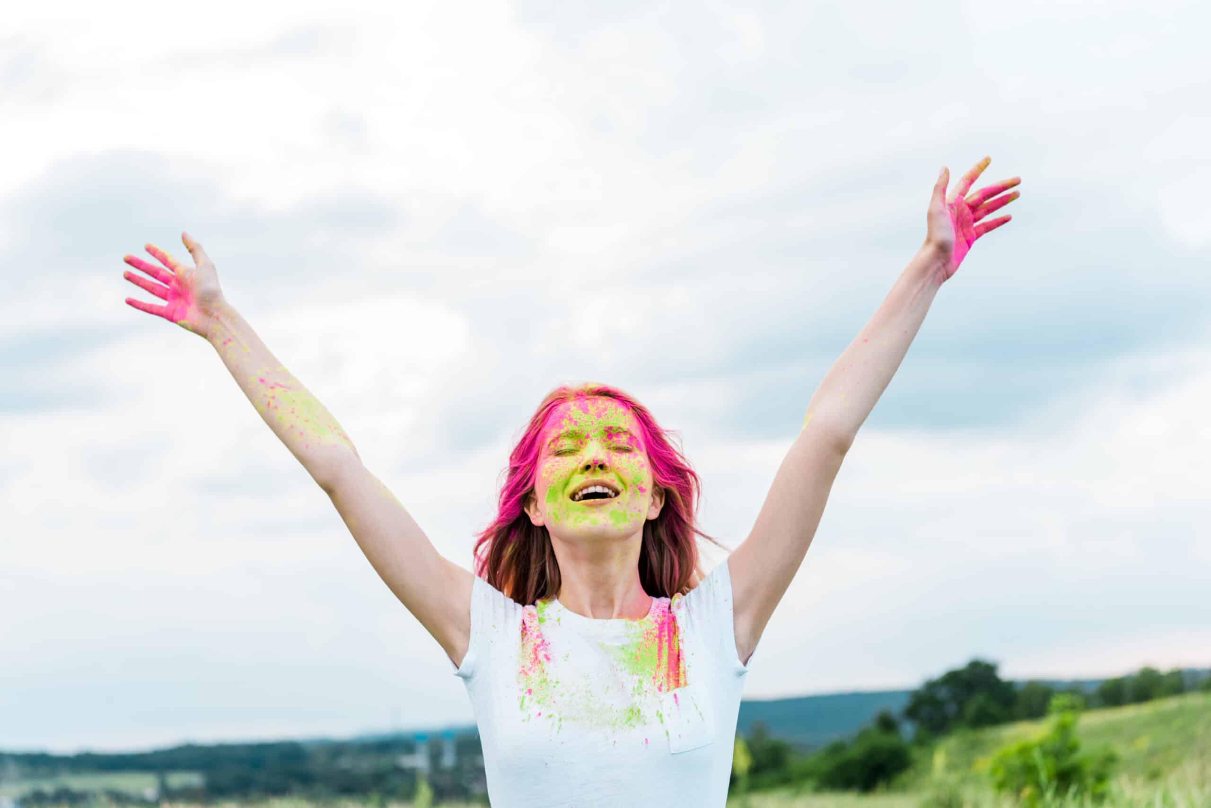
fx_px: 2187
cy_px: 404
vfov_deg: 20.9
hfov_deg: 30.9
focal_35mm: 65
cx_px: 606
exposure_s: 1/200
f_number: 4
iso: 125
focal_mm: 65
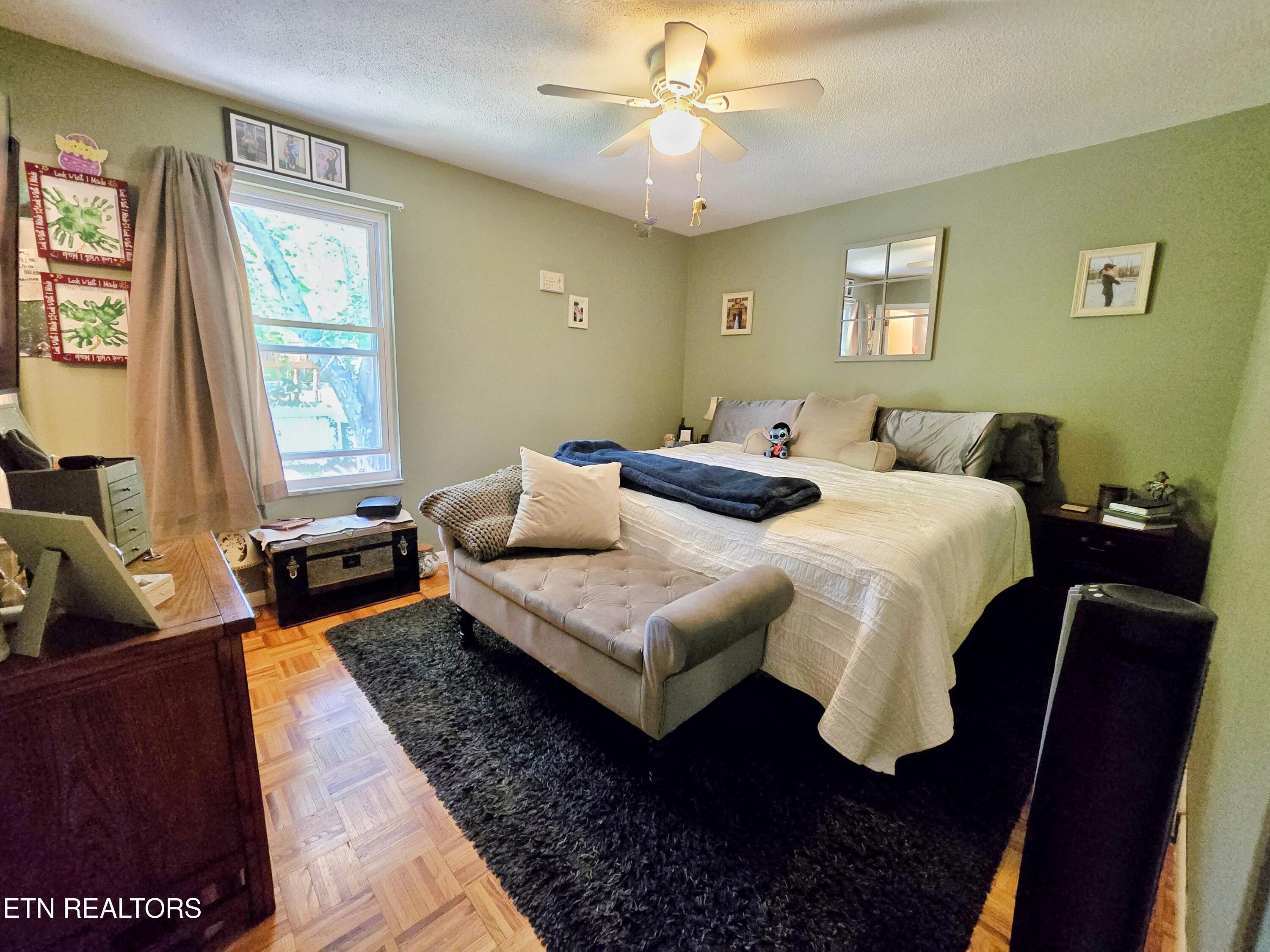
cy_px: 476
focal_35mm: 13
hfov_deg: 106.2
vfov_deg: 89.9
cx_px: 635
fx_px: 477
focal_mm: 2.2
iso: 1000
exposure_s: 1/60
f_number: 2.2
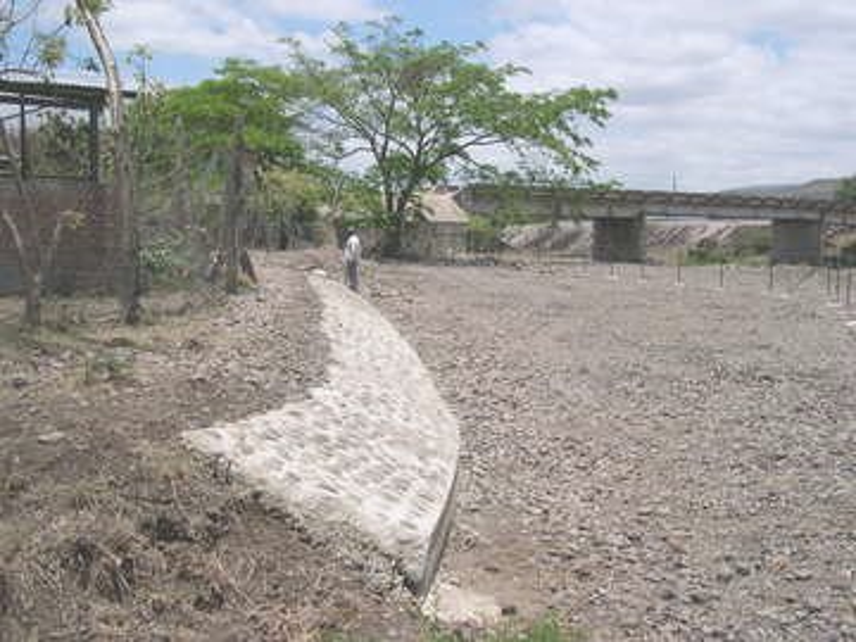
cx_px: 428
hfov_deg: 49.0
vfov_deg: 37.7
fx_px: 940
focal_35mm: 38
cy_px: 321
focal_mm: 8
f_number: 7.6
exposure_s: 1/262
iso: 100
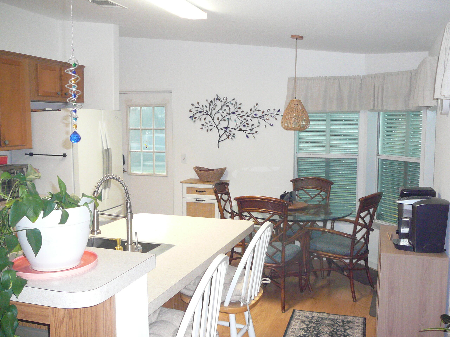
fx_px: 455
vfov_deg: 40.7
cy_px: 168
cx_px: 225
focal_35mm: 35
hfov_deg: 52.6
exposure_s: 1/30
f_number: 2.8
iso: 320
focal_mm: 5.2
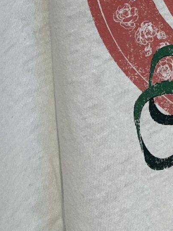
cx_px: 345
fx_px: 819
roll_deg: +0.9
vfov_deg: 14.7
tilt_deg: +1.2
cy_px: -133
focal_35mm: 123
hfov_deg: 11.0
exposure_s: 1/100
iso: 80
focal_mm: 5.1
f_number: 1.6
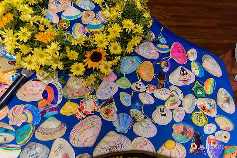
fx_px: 158
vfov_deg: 53.2
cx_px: 118
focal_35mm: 24
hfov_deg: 73.7
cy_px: 79
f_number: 4
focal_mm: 24
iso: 800
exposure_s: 1/125
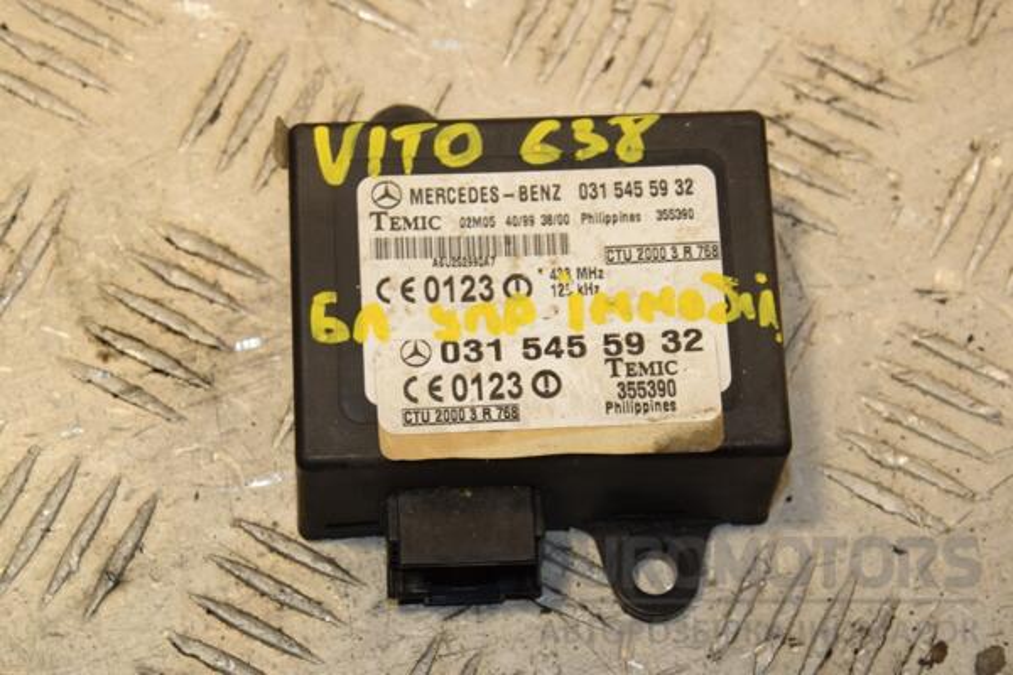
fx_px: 3376
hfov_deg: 17.1
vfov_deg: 11.4
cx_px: 506
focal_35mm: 120
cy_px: 338
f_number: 9
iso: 800
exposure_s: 1/200
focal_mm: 80
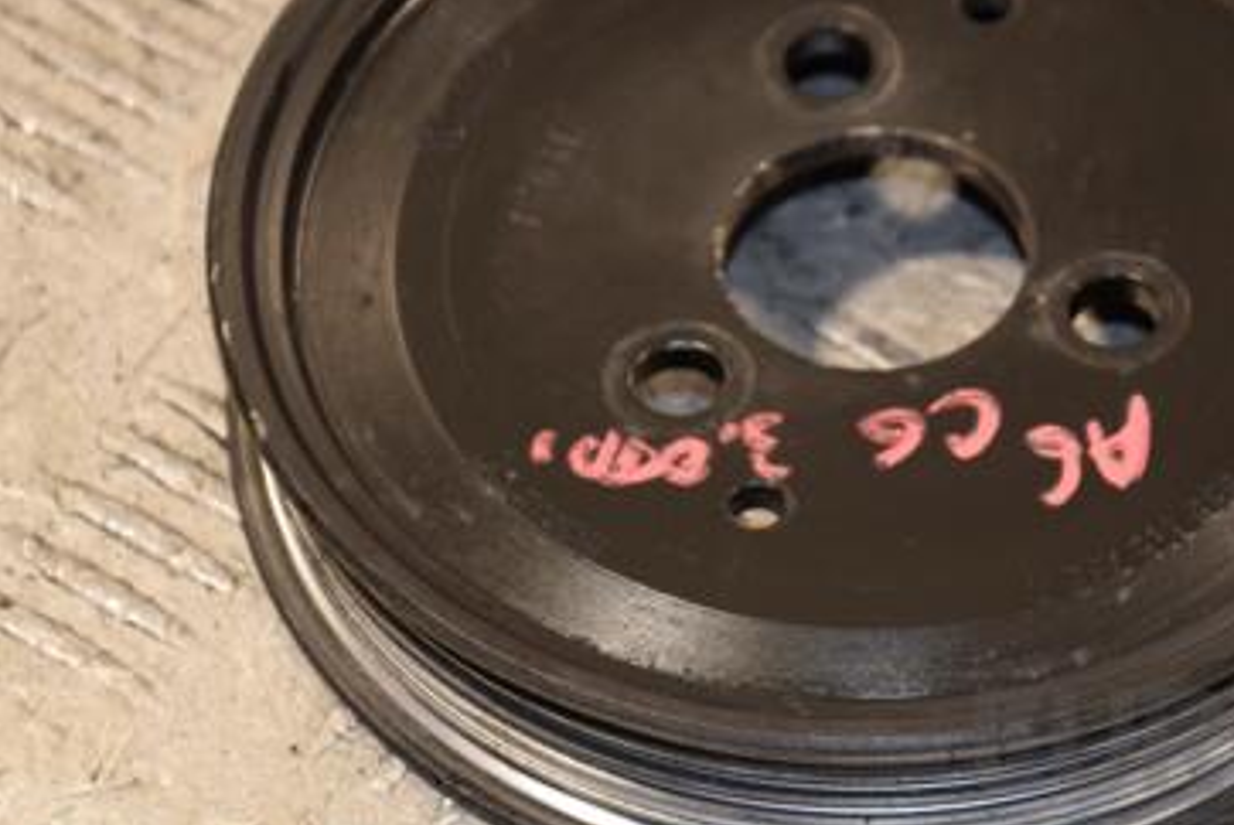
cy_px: 286
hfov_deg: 7.9
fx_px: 8948
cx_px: 910
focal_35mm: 261
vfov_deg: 5.3
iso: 800
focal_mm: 105
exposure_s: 1/125
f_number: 5.6
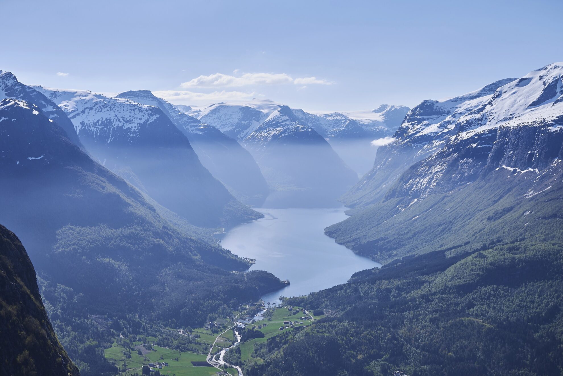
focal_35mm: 46
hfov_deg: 43.0
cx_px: 282
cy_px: 188
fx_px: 715
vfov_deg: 29.4
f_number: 10
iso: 100
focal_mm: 30.5
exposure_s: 1/250
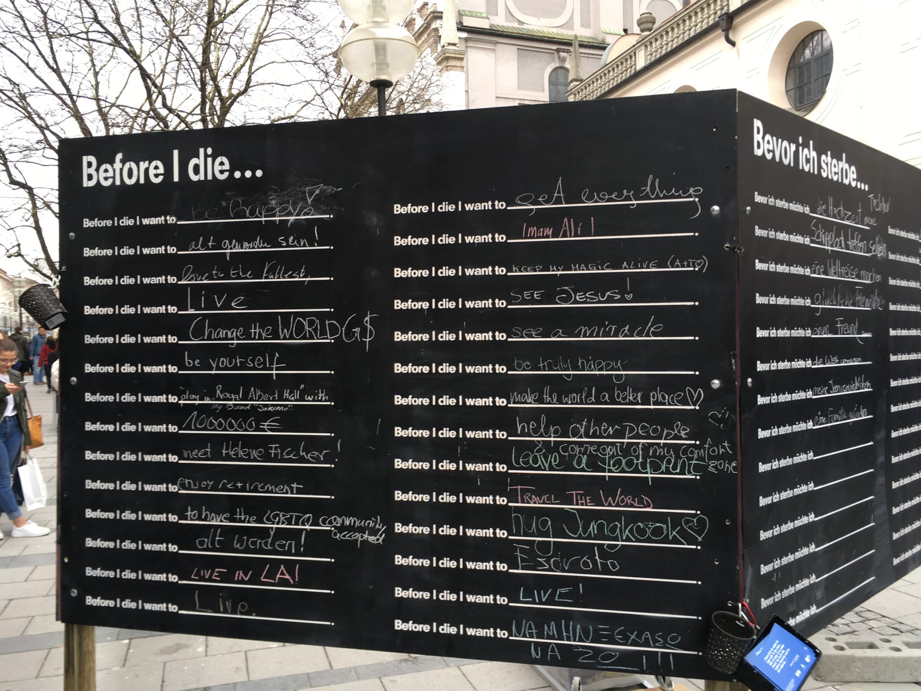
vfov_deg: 48.2
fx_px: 772
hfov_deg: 61.7
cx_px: 460
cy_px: 346
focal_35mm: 29
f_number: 2.2
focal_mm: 4.15
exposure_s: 1/117
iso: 25
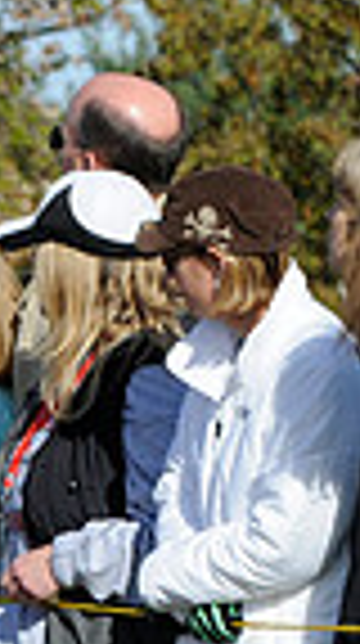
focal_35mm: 668
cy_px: 664
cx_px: -940
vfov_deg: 3.2
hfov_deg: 1.8
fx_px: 11385
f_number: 5.6
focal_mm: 105
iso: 200
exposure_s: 1/640
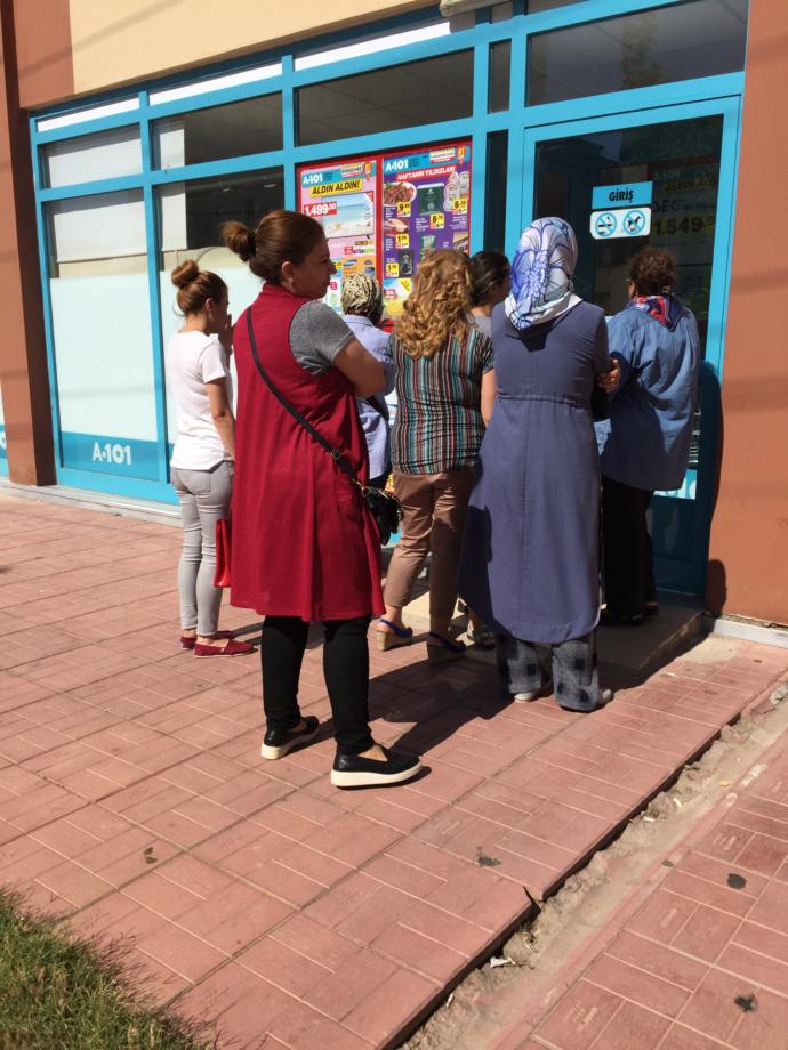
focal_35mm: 29
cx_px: 394
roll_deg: +2.3
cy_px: 525
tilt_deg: -8.1
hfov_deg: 48.2
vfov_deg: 61.7
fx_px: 880
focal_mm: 4.15
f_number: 2.2
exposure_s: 1/3300
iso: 32
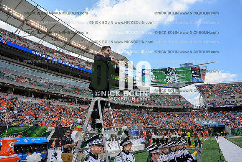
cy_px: 81
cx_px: 121
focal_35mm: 24
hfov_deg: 73.7
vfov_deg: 53.2
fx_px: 161
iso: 80
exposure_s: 1/125
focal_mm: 24
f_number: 7.1
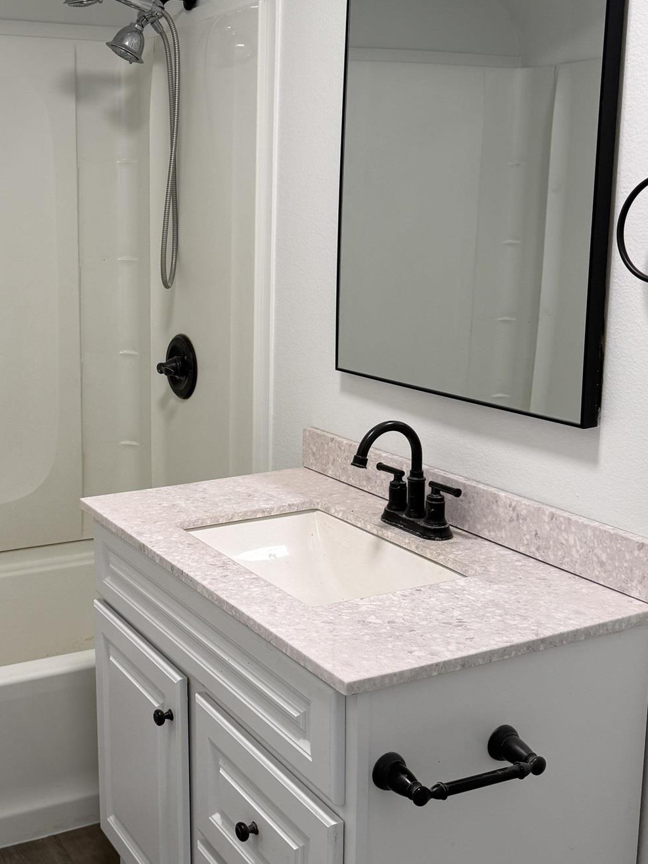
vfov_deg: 44.7
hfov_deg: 33.4
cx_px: 139
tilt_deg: -8.4
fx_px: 1049
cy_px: 388
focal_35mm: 42
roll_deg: +0.2
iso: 125
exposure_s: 1/120
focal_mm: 6.76
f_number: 1.78
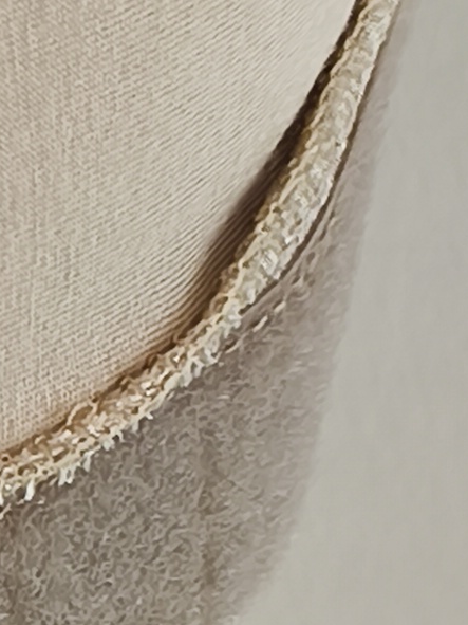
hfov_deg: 6.5
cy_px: 499
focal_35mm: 221
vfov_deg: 8.9
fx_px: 3985
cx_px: -438
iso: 50
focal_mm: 6.14
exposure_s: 1/200
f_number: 1.65
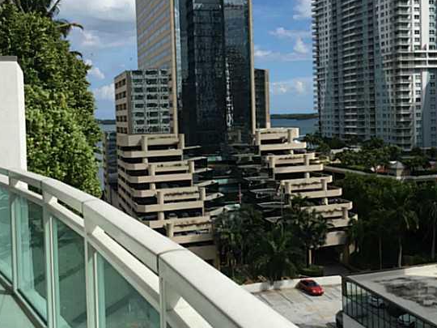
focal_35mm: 43
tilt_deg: -1.4
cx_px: 228
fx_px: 543
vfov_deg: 33.5
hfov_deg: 43.8
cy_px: 130
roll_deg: +0.8
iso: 32
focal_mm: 4.15
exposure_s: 1/3968
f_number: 2.2
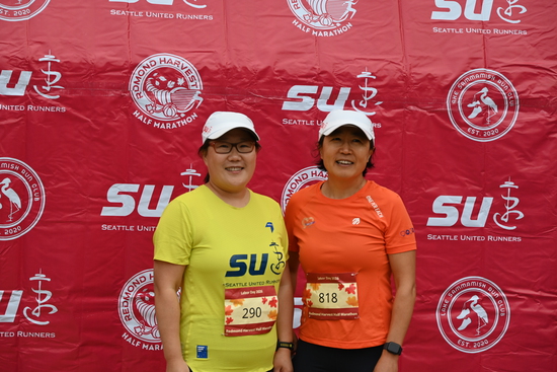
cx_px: 278
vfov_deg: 15.2
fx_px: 1393
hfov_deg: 22.6
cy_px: 186
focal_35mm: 90
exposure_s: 1/125
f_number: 6.3
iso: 640
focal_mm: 90
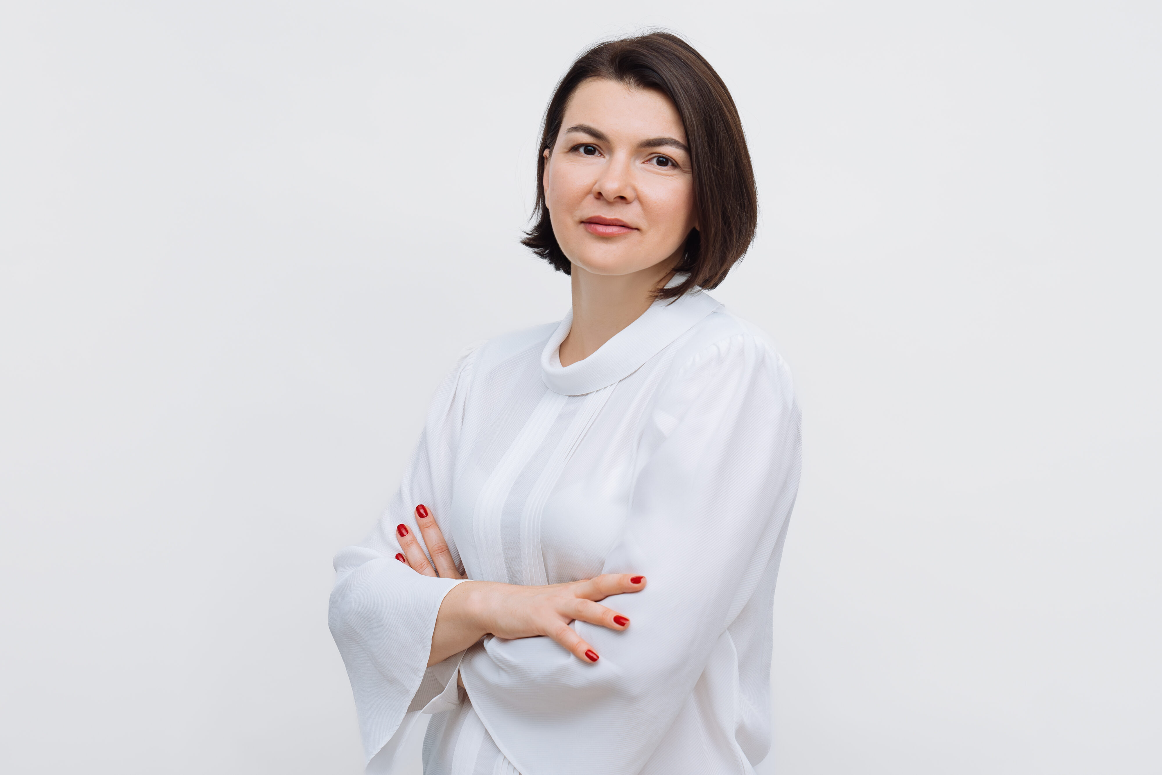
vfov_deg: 19.7
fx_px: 2227
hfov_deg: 29.2
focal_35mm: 69
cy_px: 388
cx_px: 581
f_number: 4.5
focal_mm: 69
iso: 500
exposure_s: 1/160
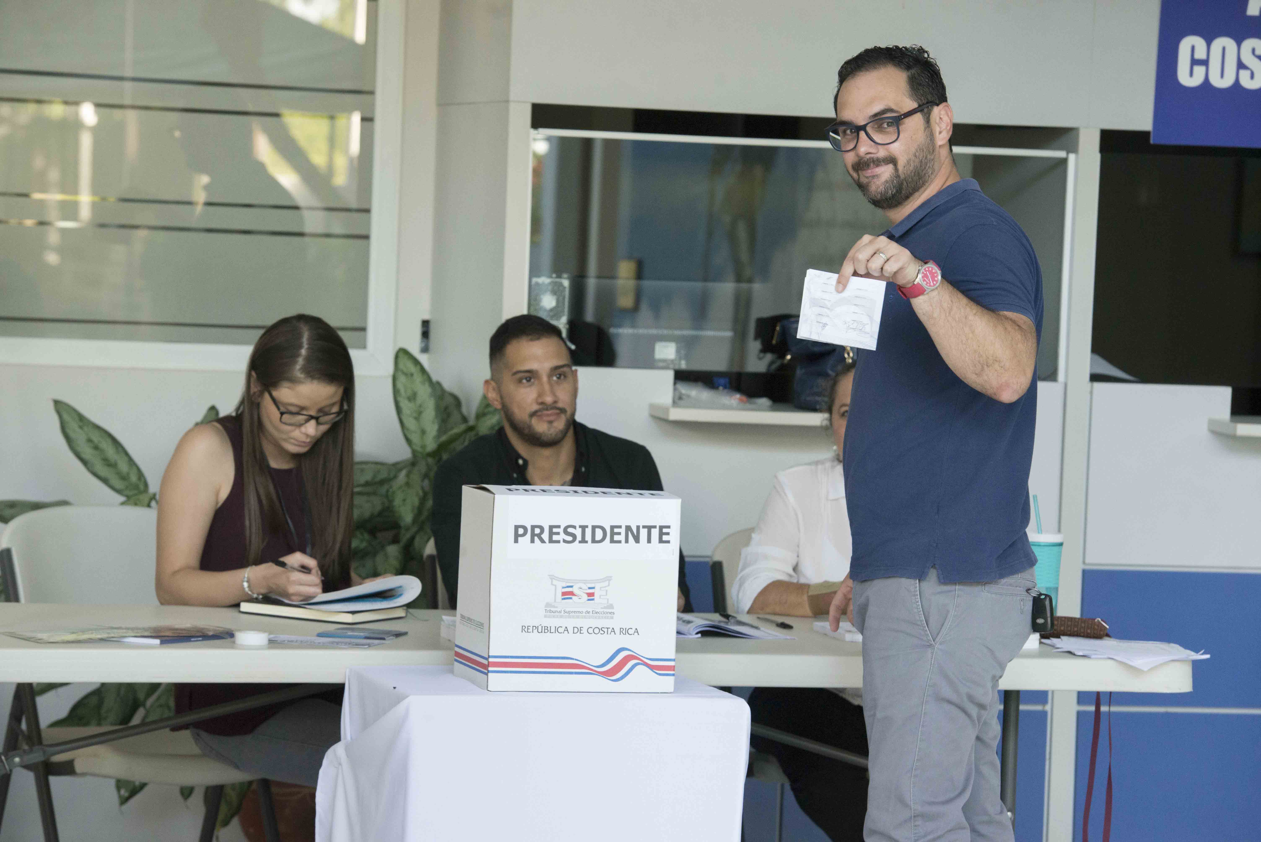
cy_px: 421
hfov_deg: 16.4
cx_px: 630
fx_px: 4380
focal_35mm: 125
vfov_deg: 11.0
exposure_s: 1/125
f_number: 8
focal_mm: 125
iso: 4000
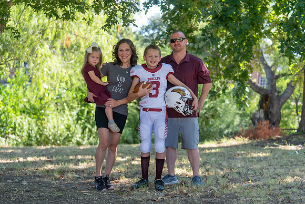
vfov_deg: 19.5
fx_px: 593
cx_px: 152
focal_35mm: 70
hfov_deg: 28.8
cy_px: 102
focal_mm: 70
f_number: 2.8
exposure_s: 1/320
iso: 160
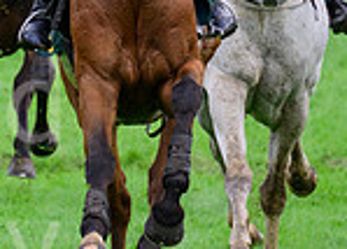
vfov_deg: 0.8
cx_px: -198
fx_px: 17702
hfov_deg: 1.1
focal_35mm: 1793
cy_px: 163
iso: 1000
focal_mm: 400
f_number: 6.3
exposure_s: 1/1250
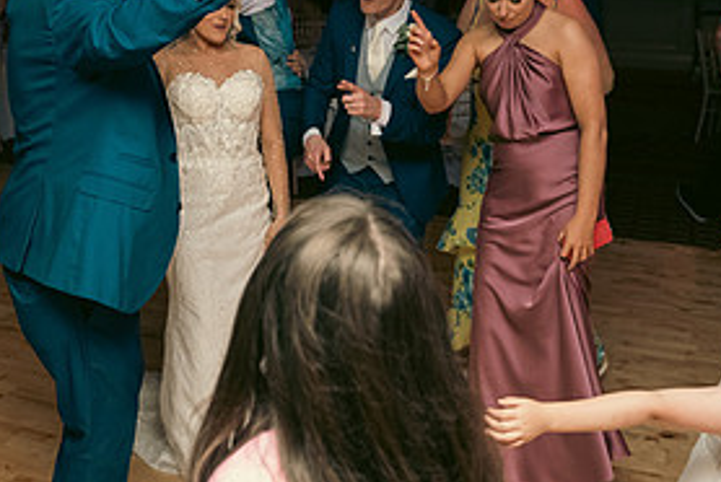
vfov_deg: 26.4
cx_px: 202
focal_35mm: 50
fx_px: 1002
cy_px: 74
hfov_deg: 38.8
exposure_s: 1/160
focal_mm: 24
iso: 800
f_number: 3.5
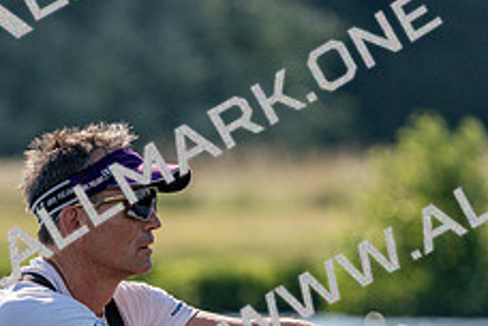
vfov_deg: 1.6
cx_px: 62
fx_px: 11426
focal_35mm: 843
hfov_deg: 2.4
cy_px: 389
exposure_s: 1/1600
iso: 200
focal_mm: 332
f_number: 6.3
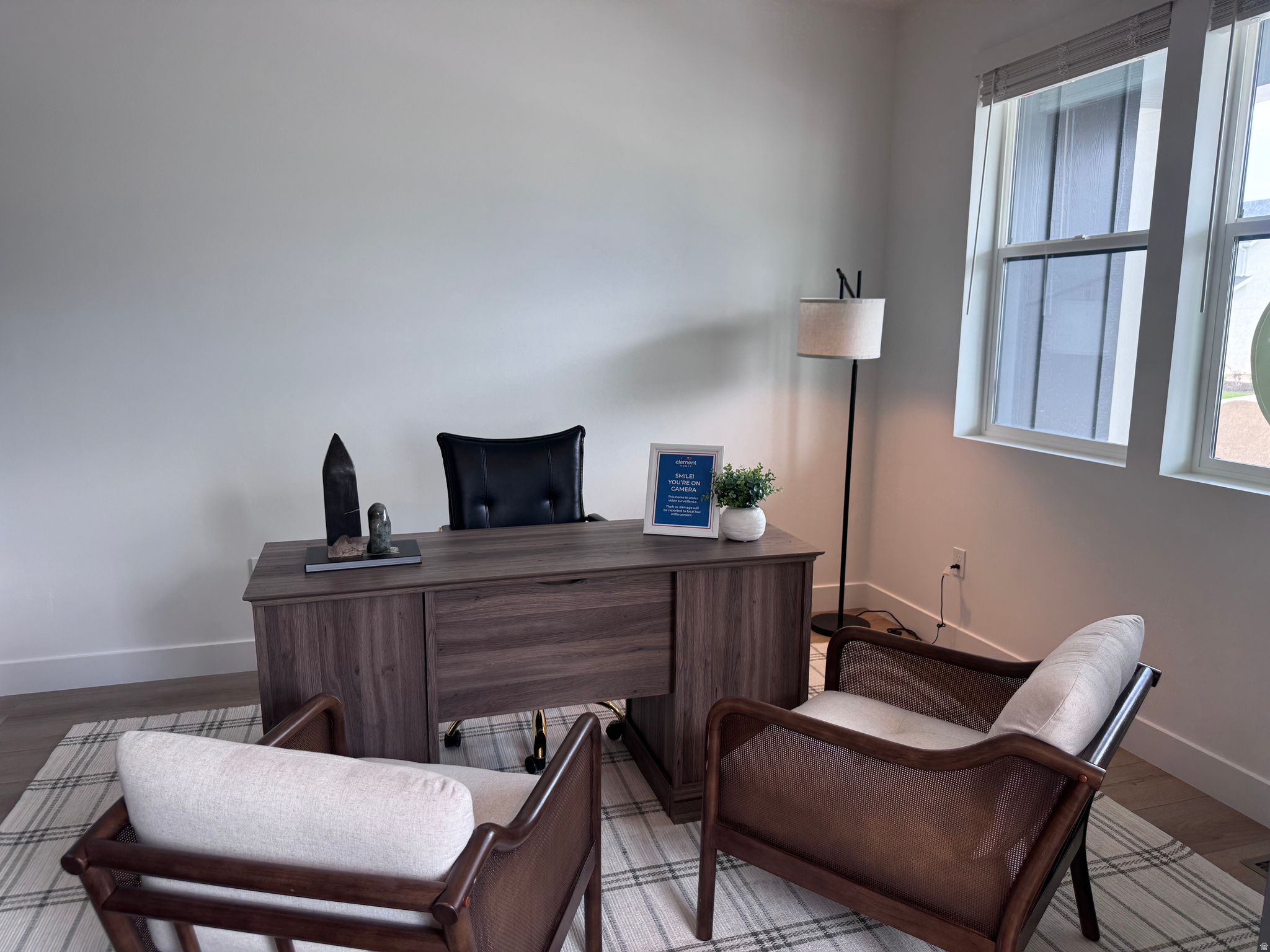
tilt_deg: -10.7
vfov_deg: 56.8
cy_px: 476
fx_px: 881
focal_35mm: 24
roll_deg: -0.6
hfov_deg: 71.6
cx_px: 635
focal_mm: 6.76
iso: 100
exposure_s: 1/120
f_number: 1.78
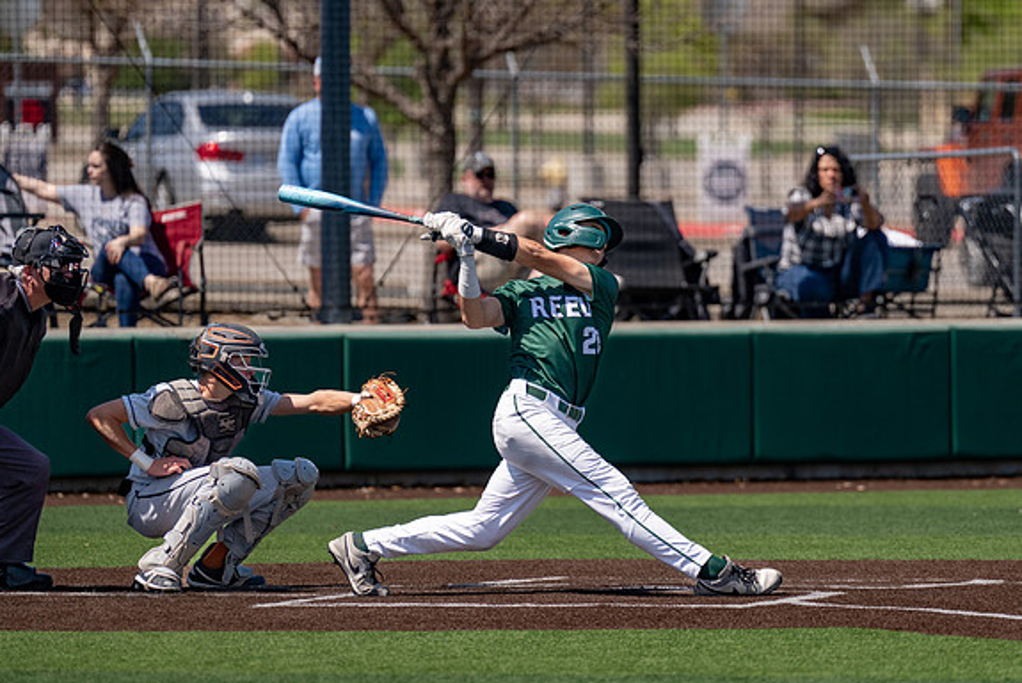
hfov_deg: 5.8
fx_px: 10139
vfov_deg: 3.9
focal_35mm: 357
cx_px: 633
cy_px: 337
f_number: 4
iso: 320
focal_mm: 280
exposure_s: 1/4000
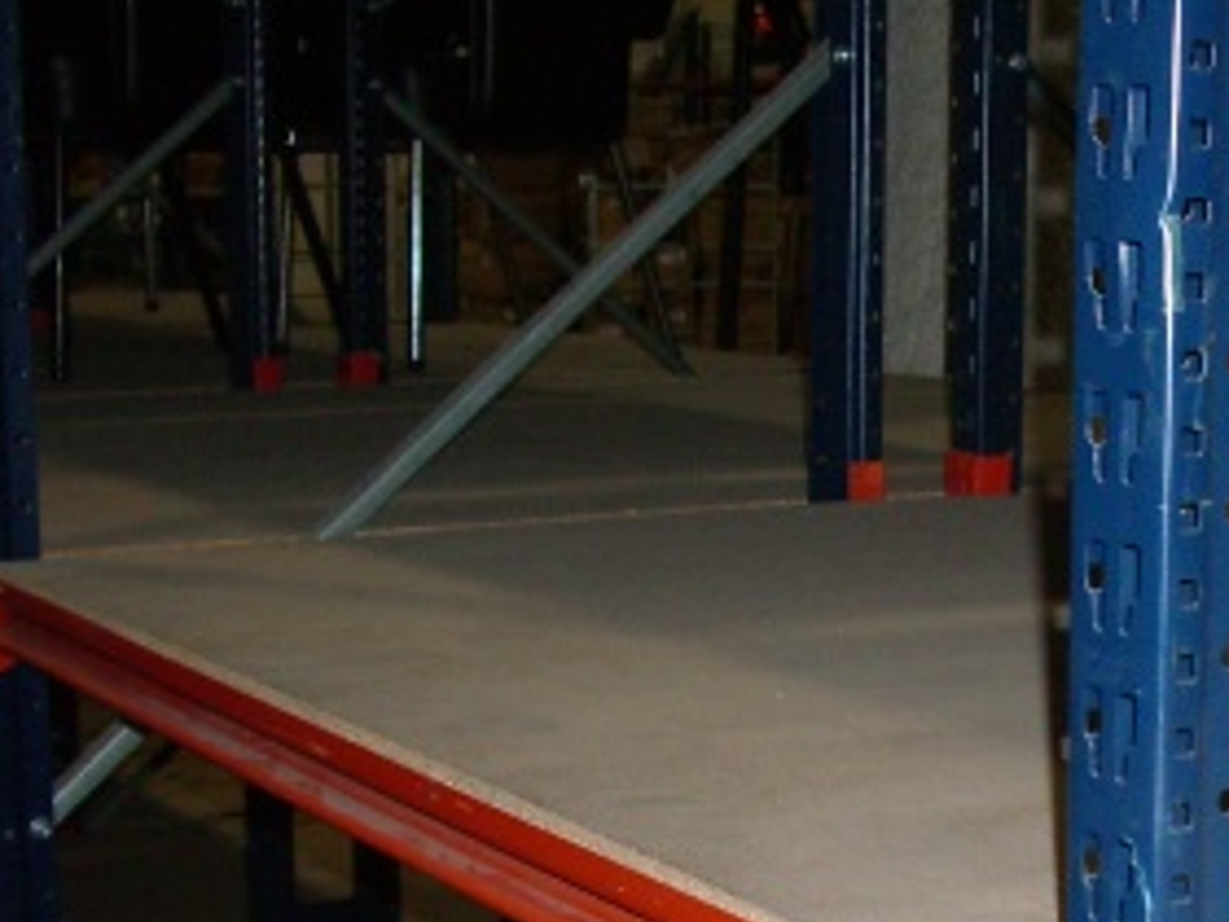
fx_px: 2840
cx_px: 1023
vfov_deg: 17.9
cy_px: 944
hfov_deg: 24.0
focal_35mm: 80
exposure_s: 1/60
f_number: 2.6
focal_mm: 5.8
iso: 200
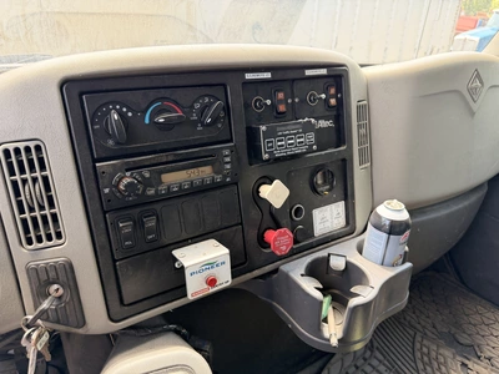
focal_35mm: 24
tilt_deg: -25.0
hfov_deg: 71.6
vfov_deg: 56.8
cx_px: 250
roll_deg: -0.4
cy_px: 187
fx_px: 346
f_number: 1.78
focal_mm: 6.76
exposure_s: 1/161
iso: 200
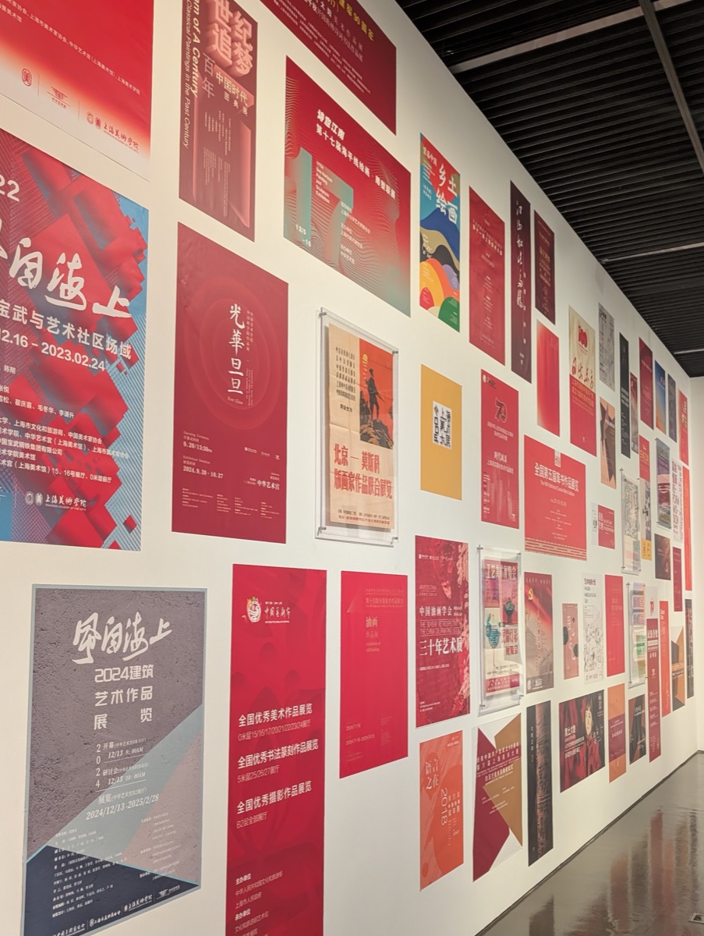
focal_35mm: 32
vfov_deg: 56.6
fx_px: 866
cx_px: 372
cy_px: 516
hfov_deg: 44.2
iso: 743
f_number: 1.68
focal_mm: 6.9
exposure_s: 1/50
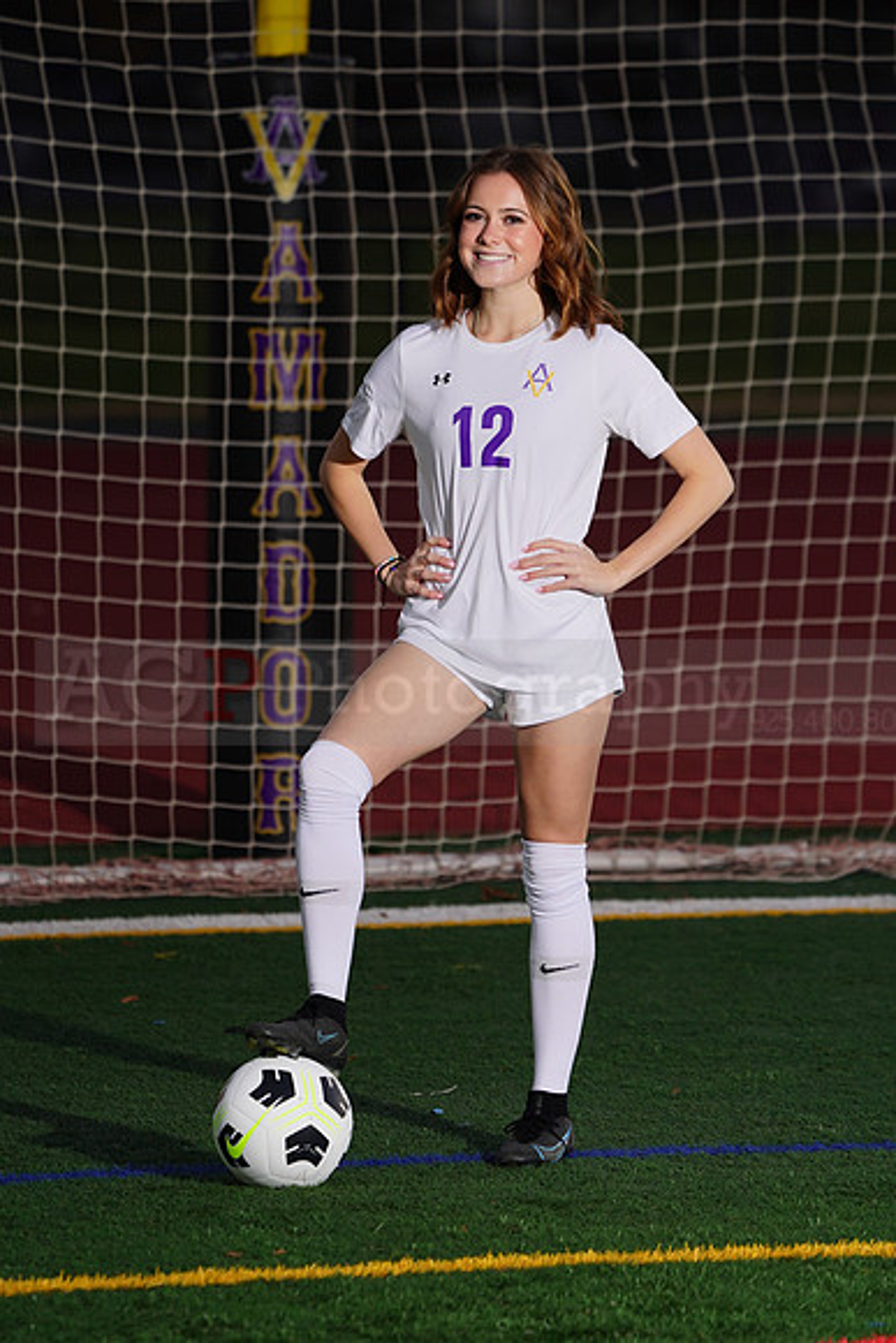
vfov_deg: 7.9
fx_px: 9775
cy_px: 672
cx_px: 448
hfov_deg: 5.2
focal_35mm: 262
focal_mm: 262
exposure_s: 1/200
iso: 320
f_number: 5.6
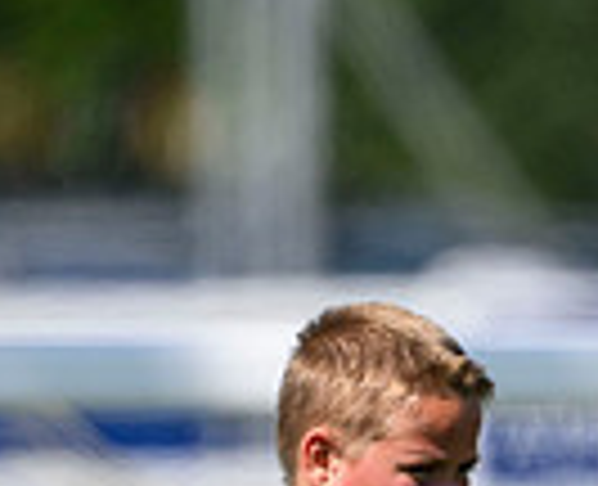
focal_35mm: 2398
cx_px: 1076
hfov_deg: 0.8
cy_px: 790
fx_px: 42691
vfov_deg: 0.7
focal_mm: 400
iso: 250
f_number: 3.2
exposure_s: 1/5000
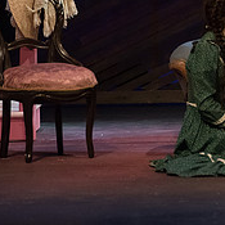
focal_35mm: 563
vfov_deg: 3.1
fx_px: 4140
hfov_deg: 3.1
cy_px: 21
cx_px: 325
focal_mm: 200
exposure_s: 1/400
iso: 4000
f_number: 4
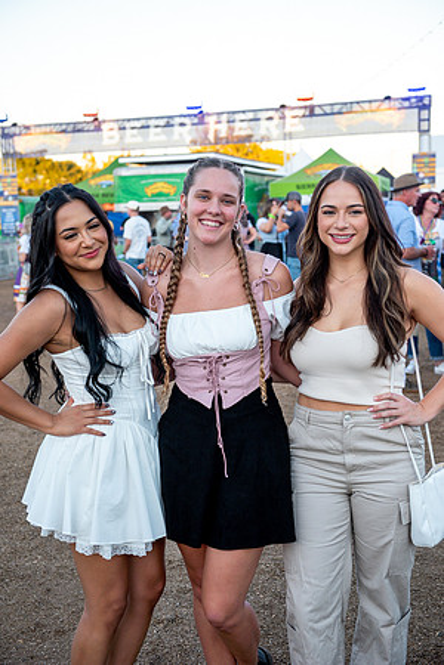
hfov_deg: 27.0
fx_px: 925
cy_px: 332
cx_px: 222
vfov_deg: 39.6
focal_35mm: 50
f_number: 4
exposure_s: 1/500
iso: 640
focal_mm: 50
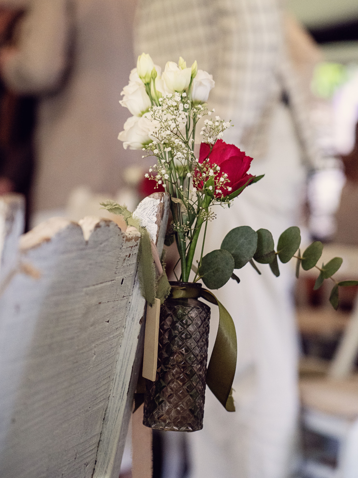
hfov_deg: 17.0
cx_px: 179
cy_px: 243
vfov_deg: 22.5
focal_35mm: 87
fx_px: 1200
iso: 5000
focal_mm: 80
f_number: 4
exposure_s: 1/125
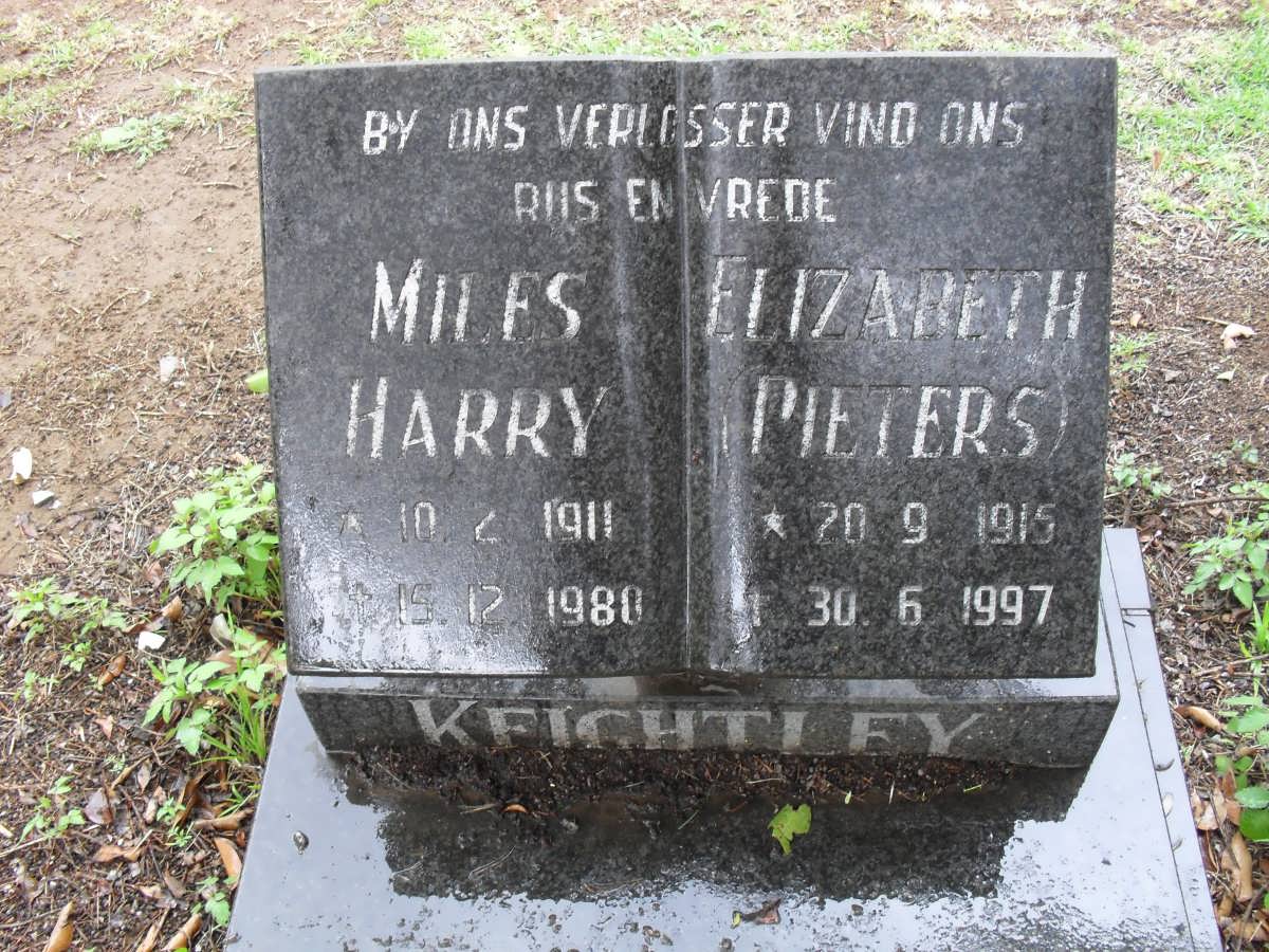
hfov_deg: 52.6
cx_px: 634
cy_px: 476
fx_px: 1283
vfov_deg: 40.7
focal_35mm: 35
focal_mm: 6.3
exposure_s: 1/30
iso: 200
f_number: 3.2
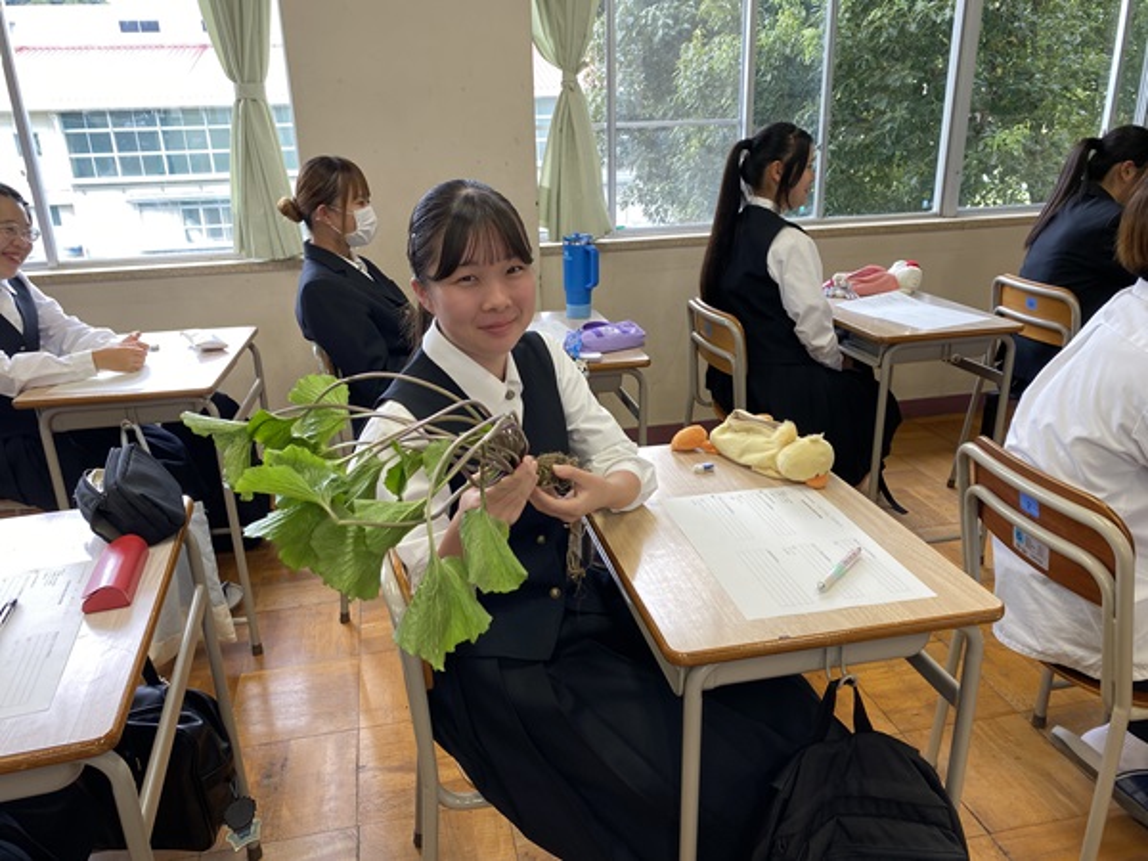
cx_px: 574
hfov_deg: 67.3
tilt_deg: -21.0
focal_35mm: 26
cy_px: 430
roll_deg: +1.5
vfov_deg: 53.1
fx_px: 862
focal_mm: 4.25
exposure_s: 1/100
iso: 40
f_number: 1.8
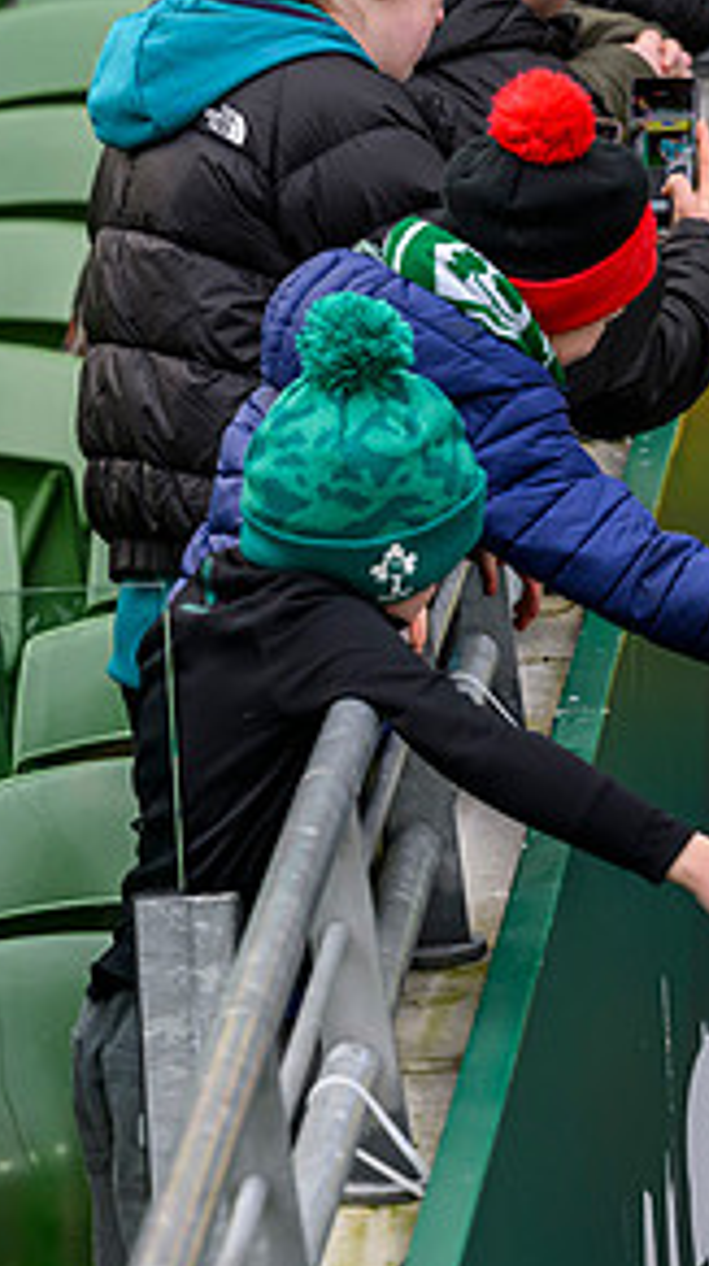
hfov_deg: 3.3
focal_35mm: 360
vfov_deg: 6.0
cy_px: 869
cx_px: 1189
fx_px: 12070
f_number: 4
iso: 1250
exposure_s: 1/2500
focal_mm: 150
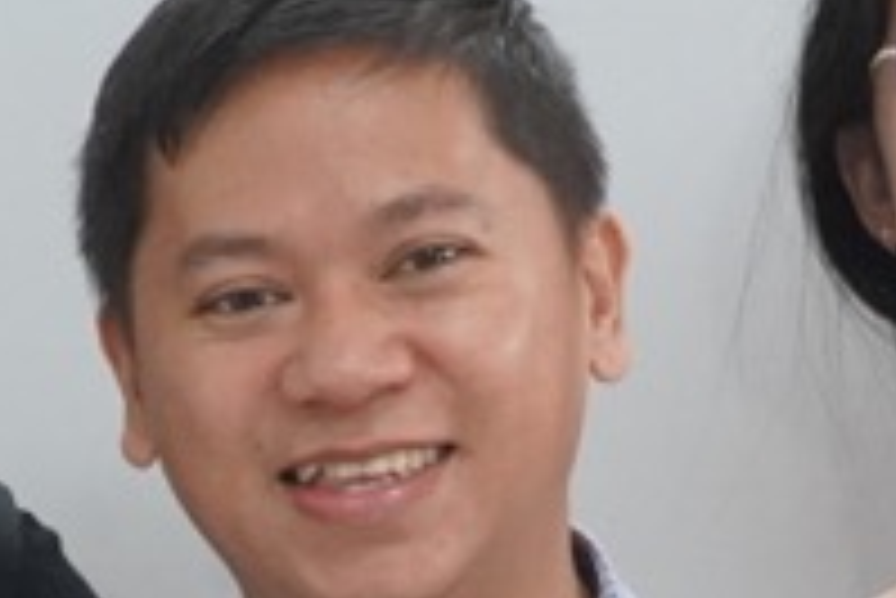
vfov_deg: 6.3
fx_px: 5280
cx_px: 333
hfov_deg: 9.7
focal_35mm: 212
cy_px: 1230
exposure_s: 1/160
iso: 1600
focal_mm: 22
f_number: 4
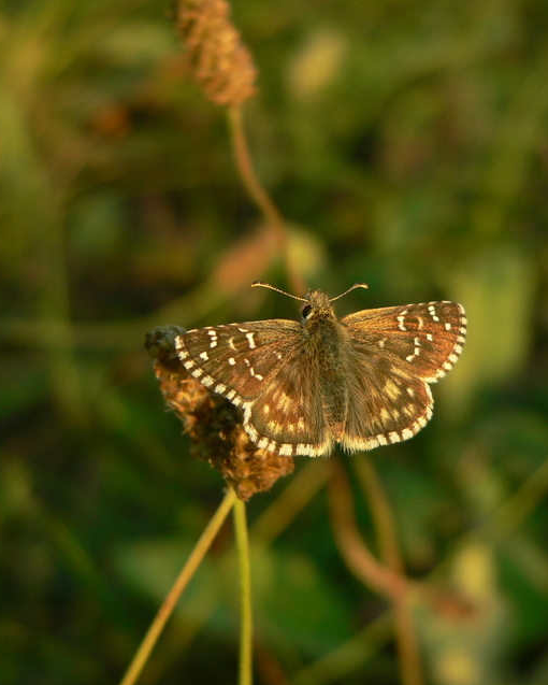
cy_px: 343
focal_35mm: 98
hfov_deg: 15.7
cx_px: 331
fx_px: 1986
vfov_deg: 19.6
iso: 80
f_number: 3.3
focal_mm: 12.4
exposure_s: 1/250
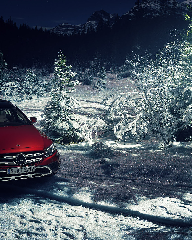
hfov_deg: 29.8
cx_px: 52
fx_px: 355
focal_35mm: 50
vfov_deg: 37.3
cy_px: 119
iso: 400
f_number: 6.3
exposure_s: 30
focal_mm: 35
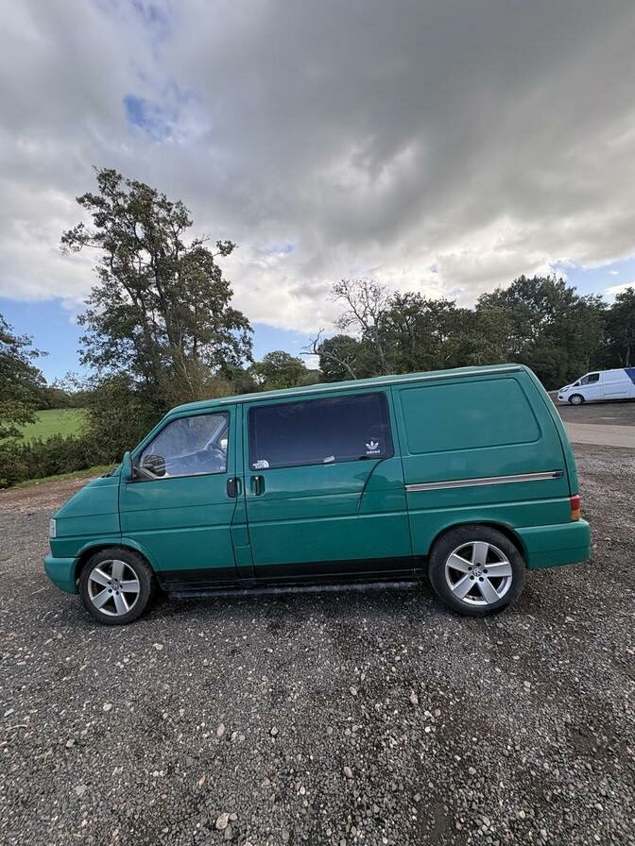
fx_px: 342
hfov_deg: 85.7
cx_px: 318
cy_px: 423
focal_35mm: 14
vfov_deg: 102.1
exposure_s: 1/591
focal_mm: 2.22
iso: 40
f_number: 2.2
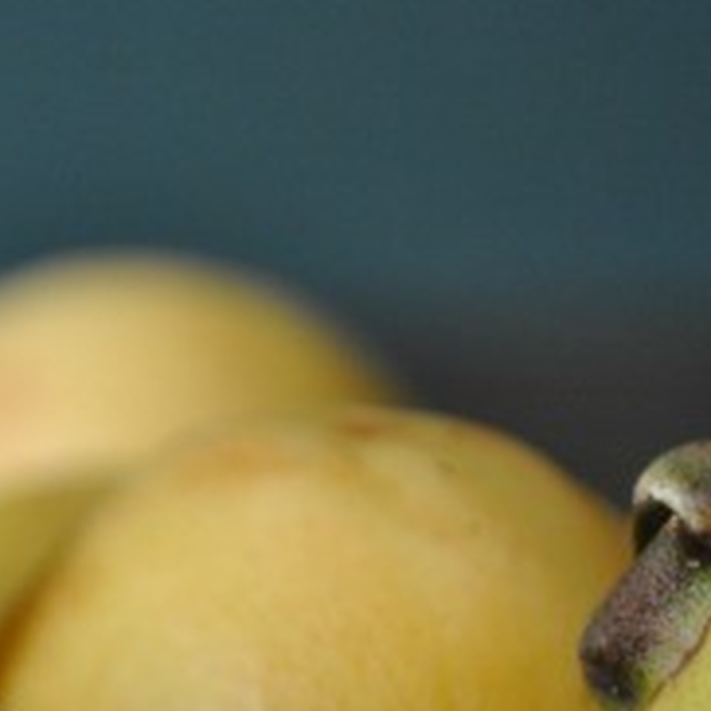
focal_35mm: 231
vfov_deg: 7.5
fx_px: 5377
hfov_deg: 7.5
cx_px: 8
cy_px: 758
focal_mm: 55
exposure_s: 1/25
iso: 400
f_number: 5.6
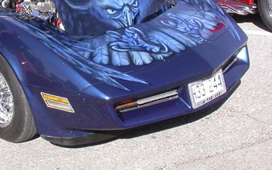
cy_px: -1
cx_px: 35
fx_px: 586
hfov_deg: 25.5
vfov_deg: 16.2
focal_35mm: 79
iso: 100
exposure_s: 1/263
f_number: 6
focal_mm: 7.85
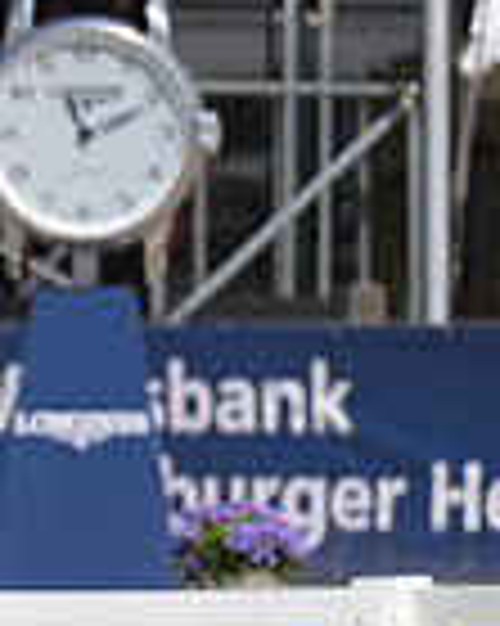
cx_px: -568
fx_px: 29110
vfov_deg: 1.2
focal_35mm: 1572
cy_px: 178
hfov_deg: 1.0
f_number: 5
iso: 140
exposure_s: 1/1250
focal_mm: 400
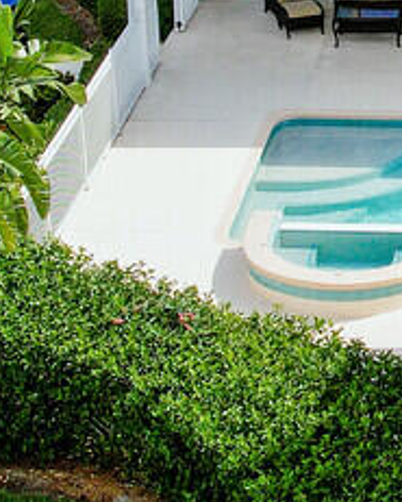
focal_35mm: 143
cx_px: 562
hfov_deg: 10.5
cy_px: -7
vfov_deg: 13.3
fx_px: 2125
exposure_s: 1/3200
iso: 100
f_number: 2.8
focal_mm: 8.38
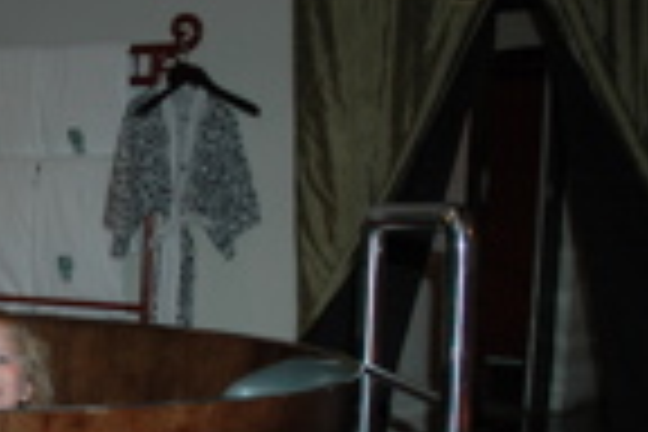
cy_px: 380
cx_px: -180
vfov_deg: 17.9
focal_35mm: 75
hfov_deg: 23.9
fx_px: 1350
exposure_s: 1/60
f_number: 3.5
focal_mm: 18
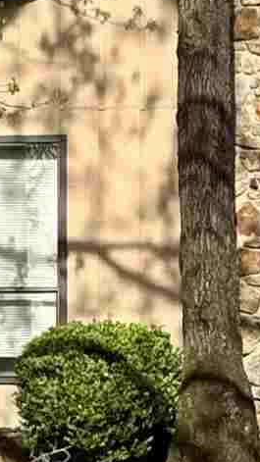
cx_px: 351
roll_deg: +0.2
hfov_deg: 3.6
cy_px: 378
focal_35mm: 341
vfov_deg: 6.3
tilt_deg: +5.1
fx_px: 4179
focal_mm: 6.76
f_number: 1.78
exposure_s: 1/3610
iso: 64
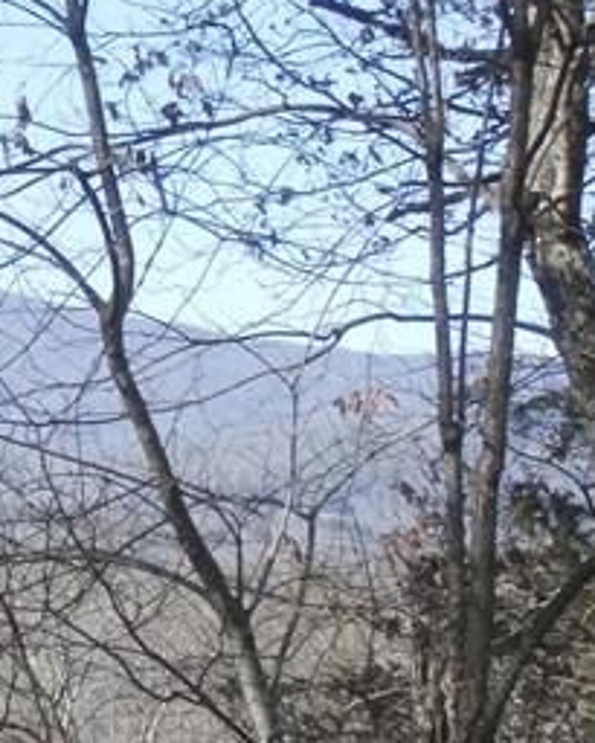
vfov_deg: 9.9
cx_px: -113
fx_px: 4290
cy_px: 517
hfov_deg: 7.9
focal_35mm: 195
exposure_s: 1/320
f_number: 3.9
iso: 100
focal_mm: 8.85
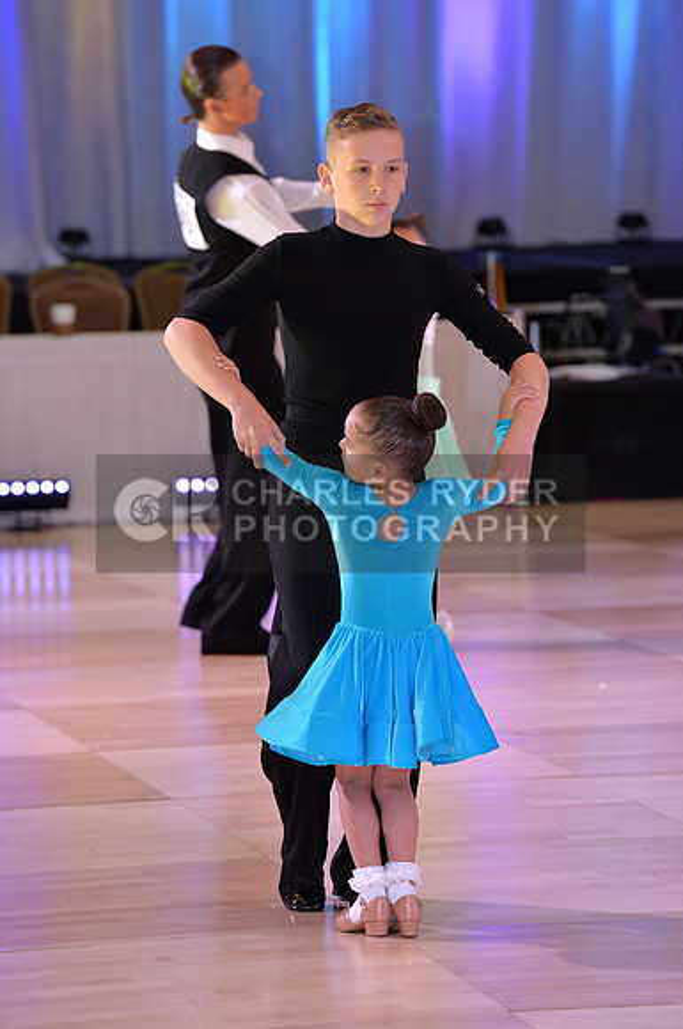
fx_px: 5423
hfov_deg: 7.2
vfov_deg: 10.8
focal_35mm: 190
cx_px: 342
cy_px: 514
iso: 1250
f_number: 5
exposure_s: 1/250
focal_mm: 190
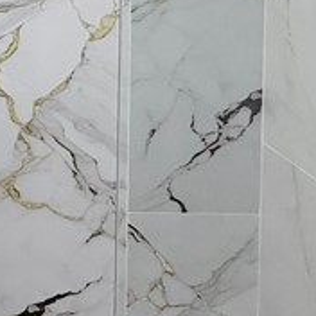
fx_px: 744
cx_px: -83
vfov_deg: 22.1
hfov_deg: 21.9
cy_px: -70
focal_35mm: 72
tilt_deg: -1.2
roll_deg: -0.1
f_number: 2.2
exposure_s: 1/99
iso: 200
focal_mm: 2.22
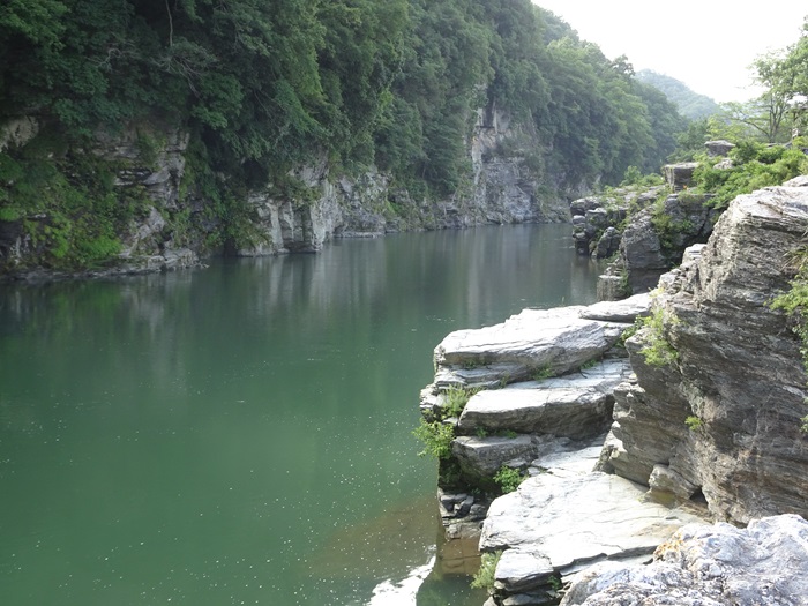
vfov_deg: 30.3
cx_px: 404
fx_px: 1120
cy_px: 303
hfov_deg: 39.7
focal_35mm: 48
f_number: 4.5
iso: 80
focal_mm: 8.18
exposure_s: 1/60
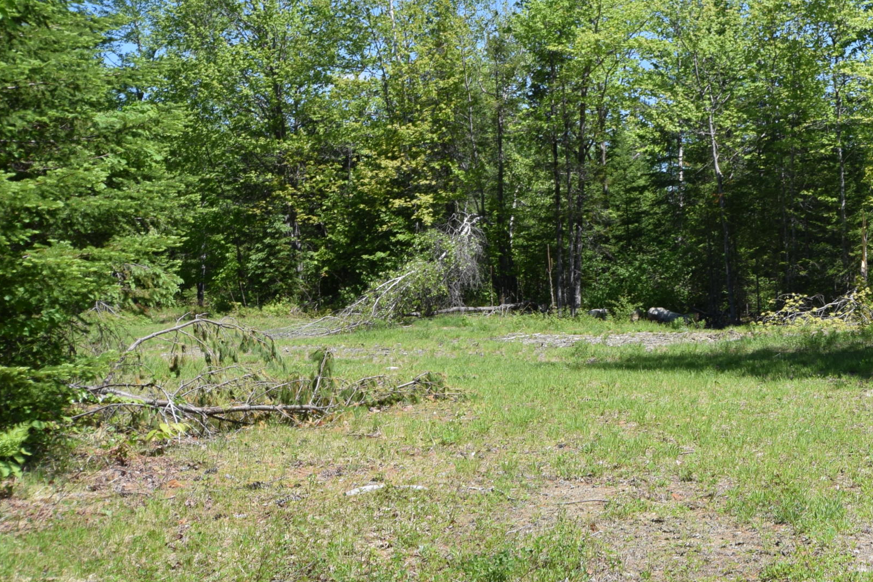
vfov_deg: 20.2
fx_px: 1625
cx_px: 789
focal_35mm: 67
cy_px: 159
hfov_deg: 28.9
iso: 220
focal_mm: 24
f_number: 8
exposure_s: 1/250
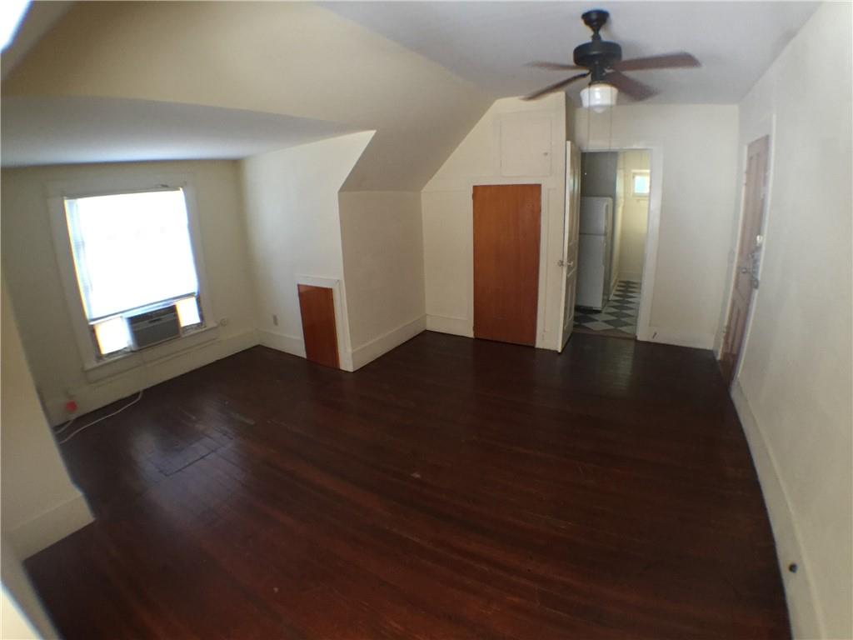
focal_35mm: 29
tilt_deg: -16.8
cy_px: 320
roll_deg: -0.2
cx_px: 426
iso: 250
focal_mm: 4.15
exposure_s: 1/24
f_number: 2.2
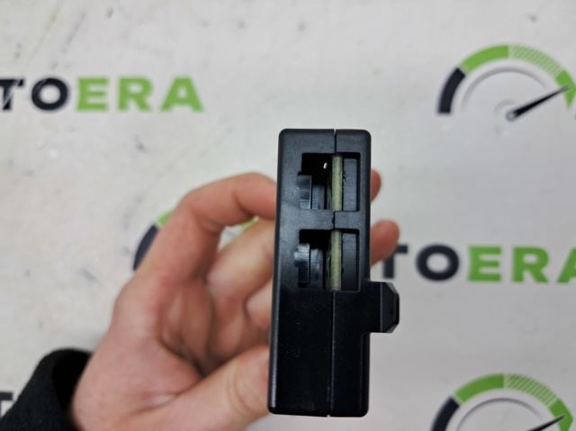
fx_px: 449
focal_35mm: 27
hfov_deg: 65.4
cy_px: 216
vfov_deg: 51.3
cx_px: 288
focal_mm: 4
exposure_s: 1/50
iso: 50
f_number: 1.8
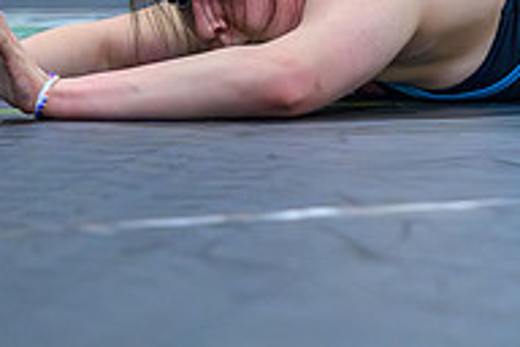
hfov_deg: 3.8
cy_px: -18
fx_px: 7843
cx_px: 668
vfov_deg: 2.5
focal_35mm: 543
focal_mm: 130
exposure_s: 1/800
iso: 14400
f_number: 2.8
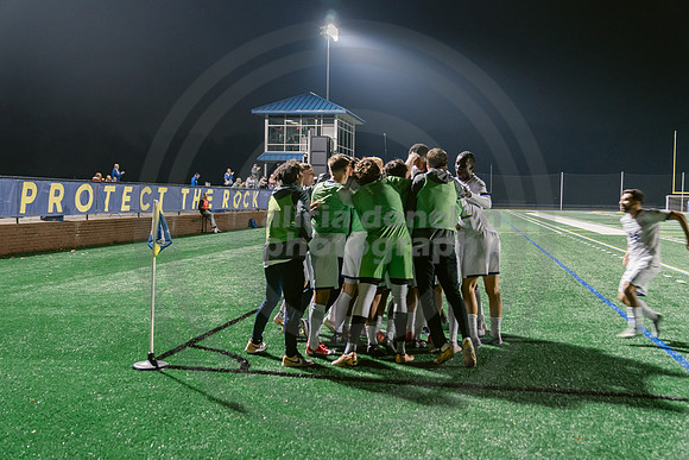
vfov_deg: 33.4
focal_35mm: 40
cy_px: 230
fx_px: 766
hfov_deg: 48.4
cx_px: 344
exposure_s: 1/100
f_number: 3.2
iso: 2500
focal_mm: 40
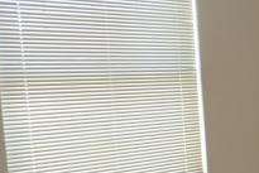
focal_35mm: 81
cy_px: 152
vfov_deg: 16.7
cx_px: 394
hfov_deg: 21.0
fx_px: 583
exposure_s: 1/30
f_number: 3.3
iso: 160
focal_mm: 4.1
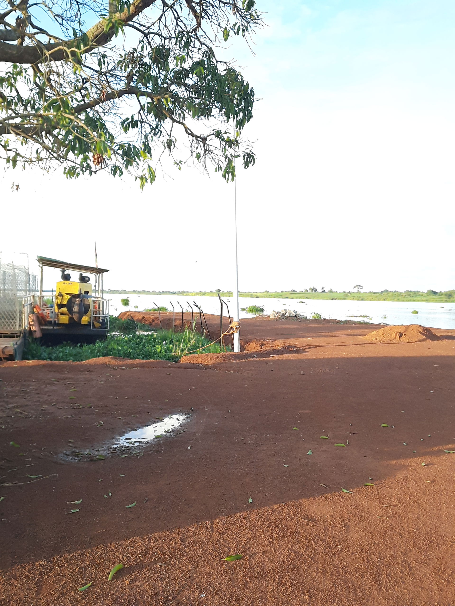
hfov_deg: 56.8
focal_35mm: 24
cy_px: 303
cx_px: 228
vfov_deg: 71.6
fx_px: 421
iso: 800
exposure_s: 1/1000
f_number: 1.8
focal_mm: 5.23
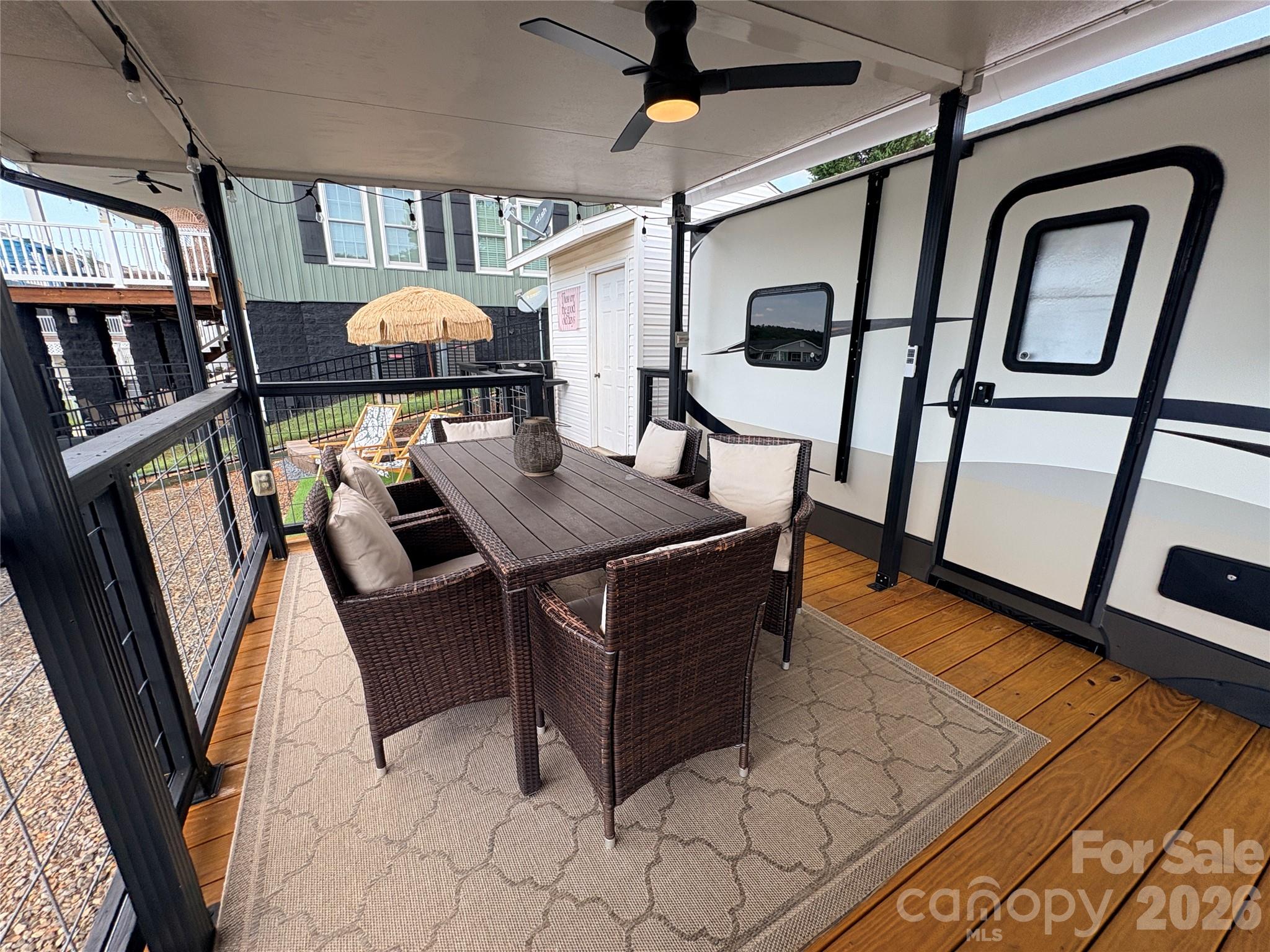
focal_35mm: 14
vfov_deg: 85.7
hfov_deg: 102.1
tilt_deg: -14.2
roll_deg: +0.0
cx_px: 635
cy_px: 476
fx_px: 514
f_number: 2.2
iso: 40
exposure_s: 1/287
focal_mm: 2.22
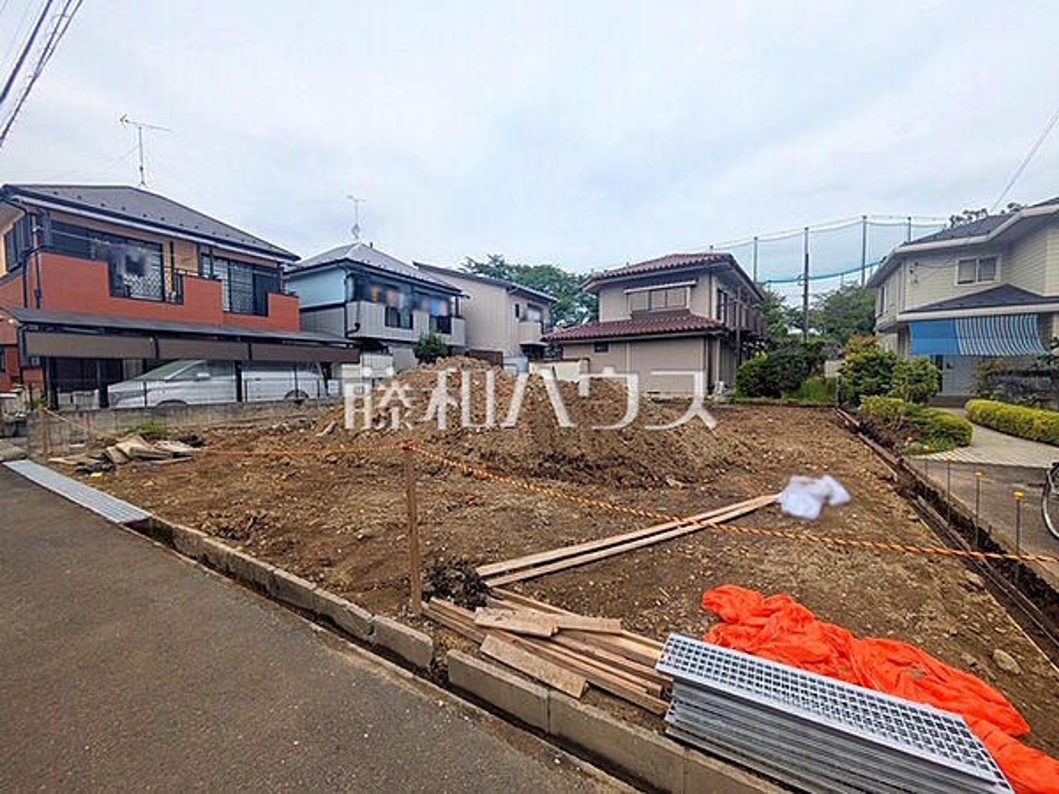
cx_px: 530
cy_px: 397
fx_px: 428
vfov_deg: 85.7
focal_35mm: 14
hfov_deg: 102.1
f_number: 2.2
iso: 49
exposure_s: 1/1887
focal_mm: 1.83
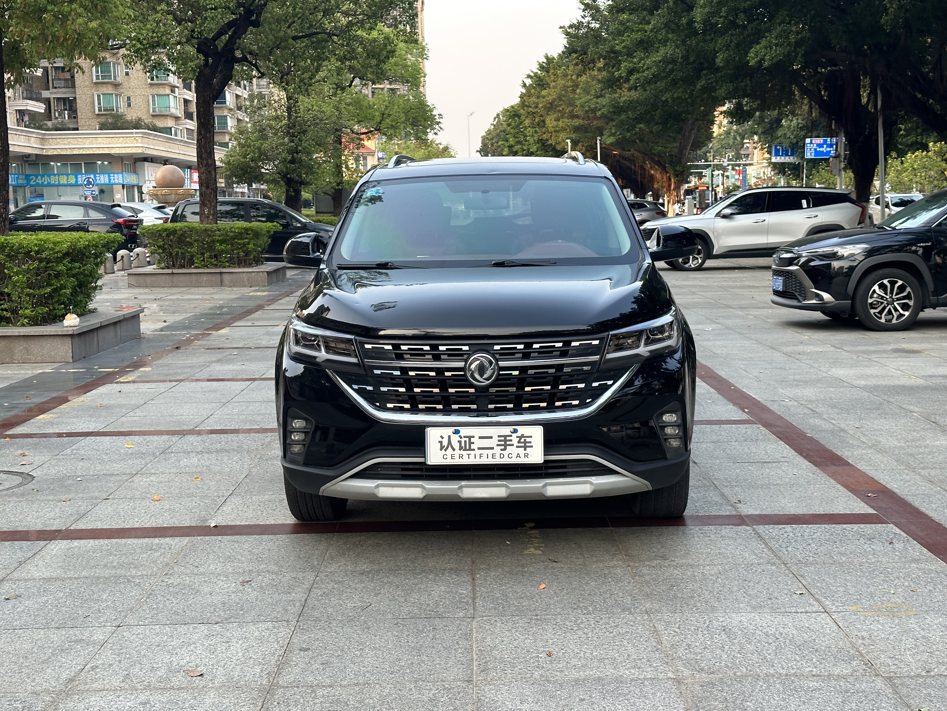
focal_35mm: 48
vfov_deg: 30.3
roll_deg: +1.7
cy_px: 356
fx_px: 1313
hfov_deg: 39.7
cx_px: 474
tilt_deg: -6.9
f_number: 1.78
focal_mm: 6.86
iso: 64
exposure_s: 1/260
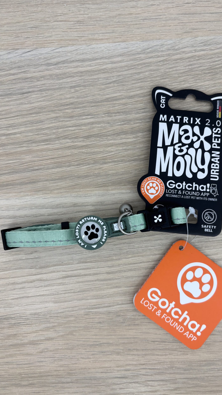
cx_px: 125
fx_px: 303
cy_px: 200
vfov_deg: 66.1
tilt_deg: -86.4
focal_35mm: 29
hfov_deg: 40.1
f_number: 1.6
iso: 40
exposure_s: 1/100
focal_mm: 5.96
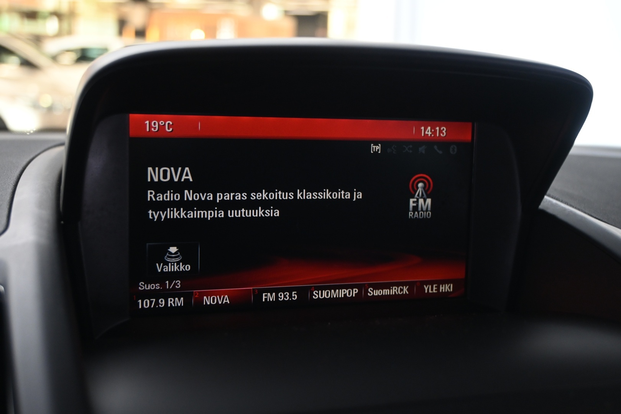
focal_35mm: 44
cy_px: 207
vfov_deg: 30.8
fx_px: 750
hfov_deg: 45.0
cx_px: 310
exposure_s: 1/8
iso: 1000
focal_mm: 29
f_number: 4.8
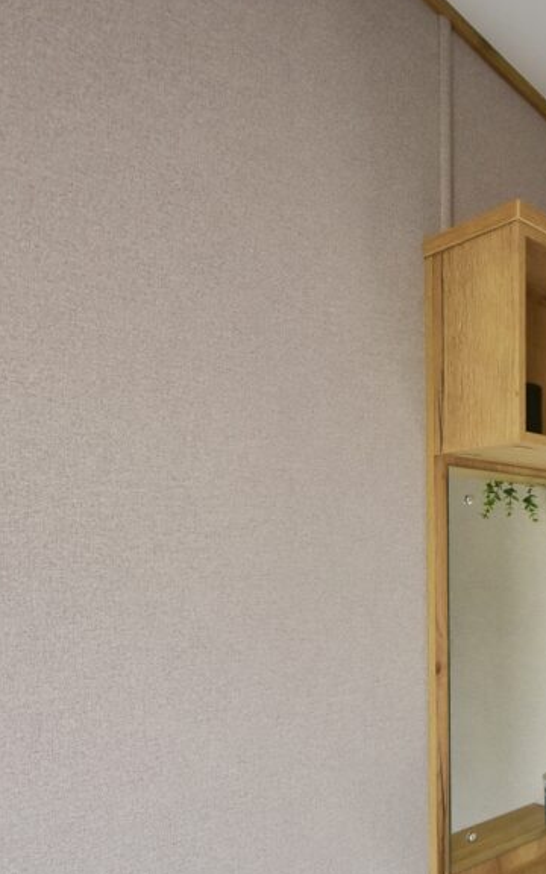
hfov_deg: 39.8
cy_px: 592
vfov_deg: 61.3
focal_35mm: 30
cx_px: 456
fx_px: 712
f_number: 5.6
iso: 400
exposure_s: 1/160
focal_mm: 11
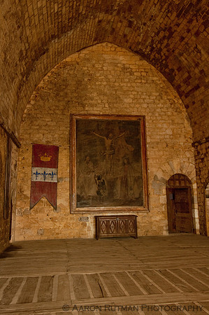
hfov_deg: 43.5
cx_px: 104
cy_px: 158
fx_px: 262
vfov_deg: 62.0
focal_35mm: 30
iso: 200
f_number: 4
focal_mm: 20
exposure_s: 1/20
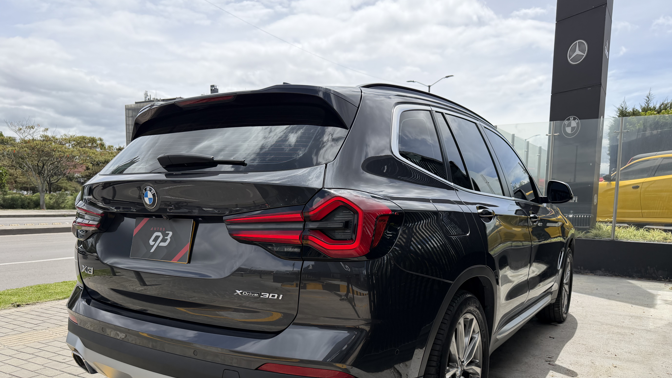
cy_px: 255
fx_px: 481
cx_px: 344
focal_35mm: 27
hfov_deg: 69.8
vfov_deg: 42.3
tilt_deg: -6.9
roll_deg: -0.2
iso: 100
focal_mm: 6.76
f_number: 1.78
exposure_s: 1/4673
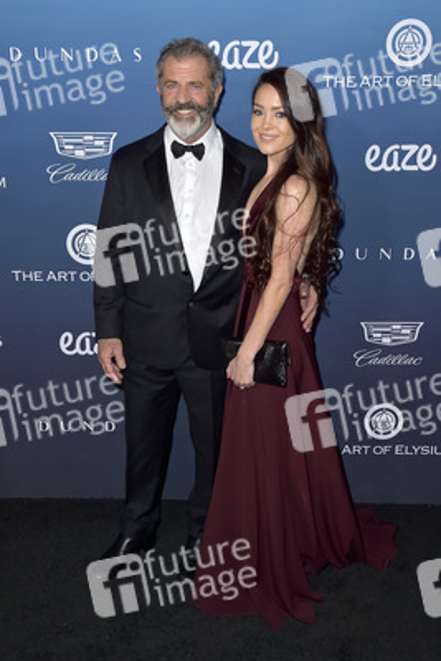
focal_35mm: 40
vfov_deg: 48.4
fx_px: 734
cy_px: 330
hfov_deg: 33.4
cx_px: 220
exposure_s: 1/250
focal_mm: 40
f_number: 5.6
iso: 250
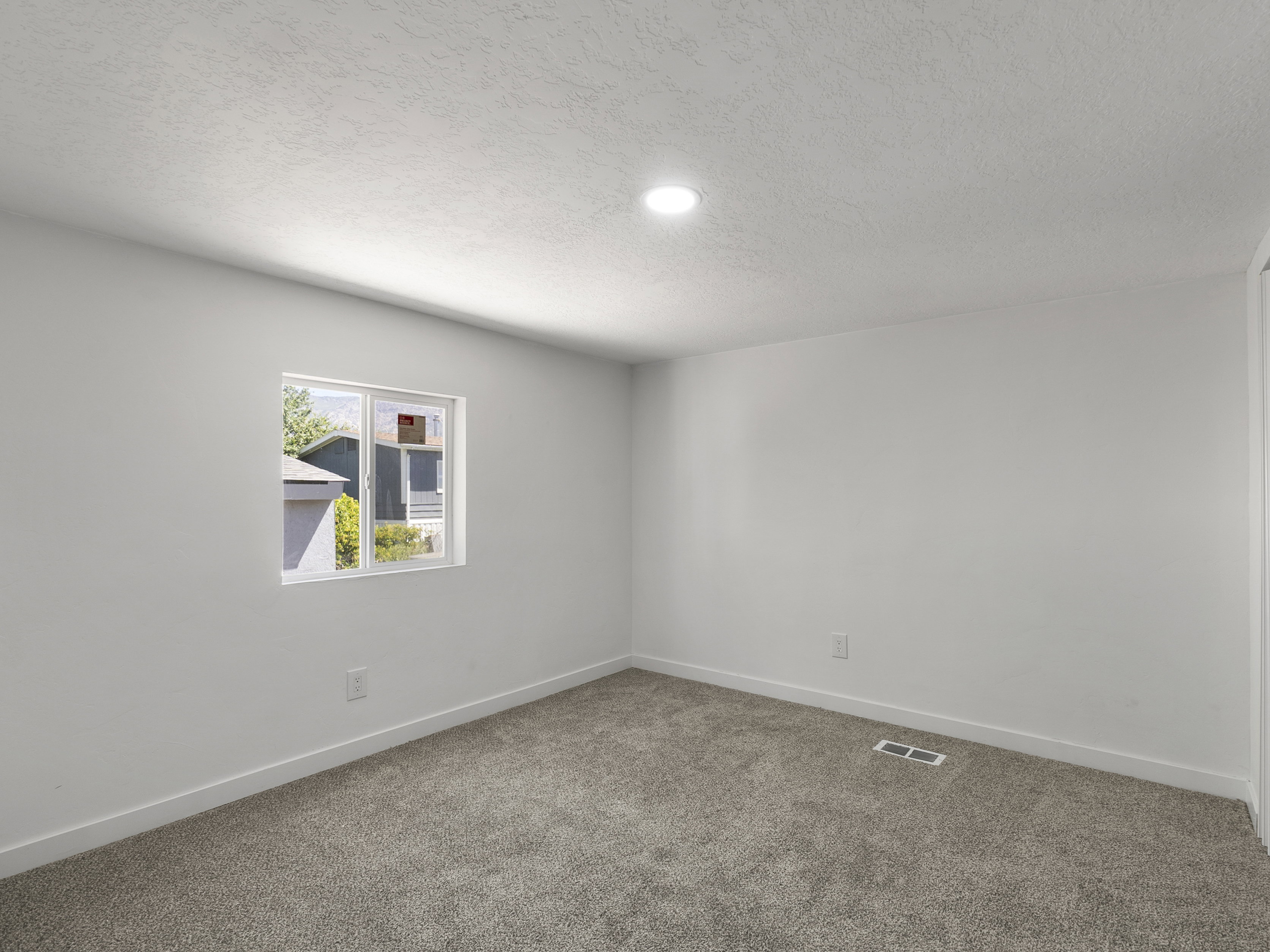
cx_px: 675
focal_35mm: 17
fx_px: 624
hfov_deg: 90.9
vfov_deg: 74.7
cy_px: 487
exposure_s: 1/13
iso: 100
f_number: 8
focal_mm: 10
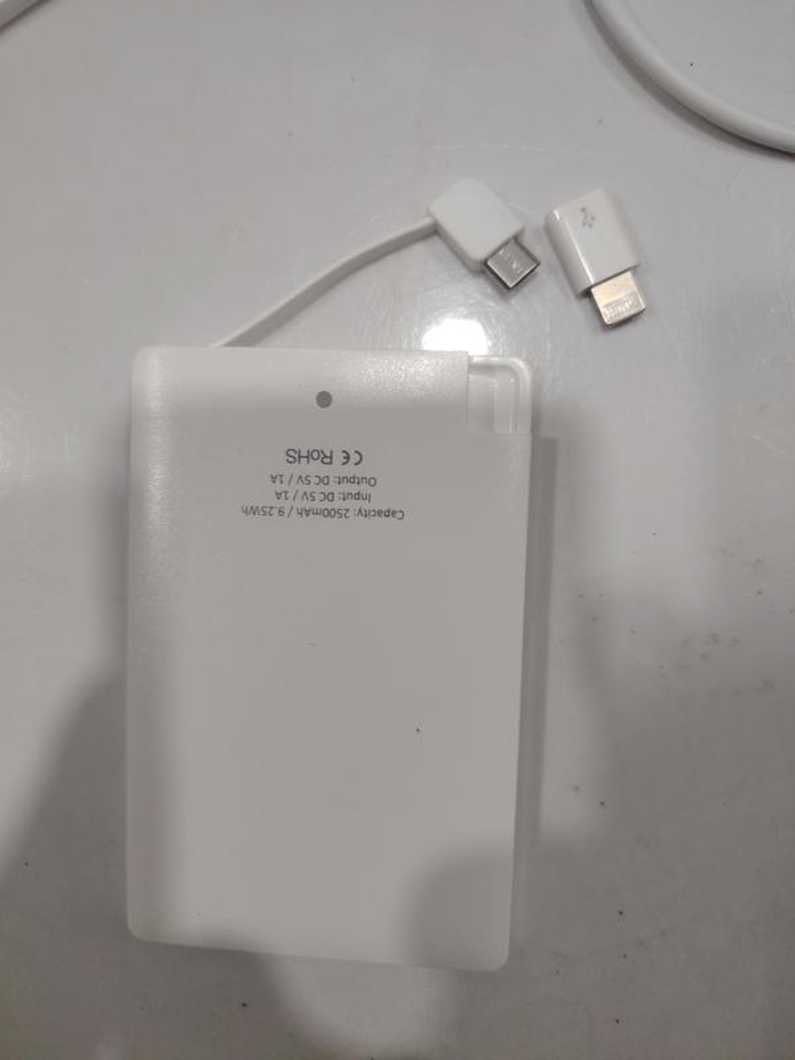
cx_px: 398
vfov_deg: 71.6
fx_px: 735
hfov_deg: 56.8
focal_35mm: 24
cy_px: 530
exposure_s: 1/50
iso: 409
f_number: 1.75
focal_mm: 5.25
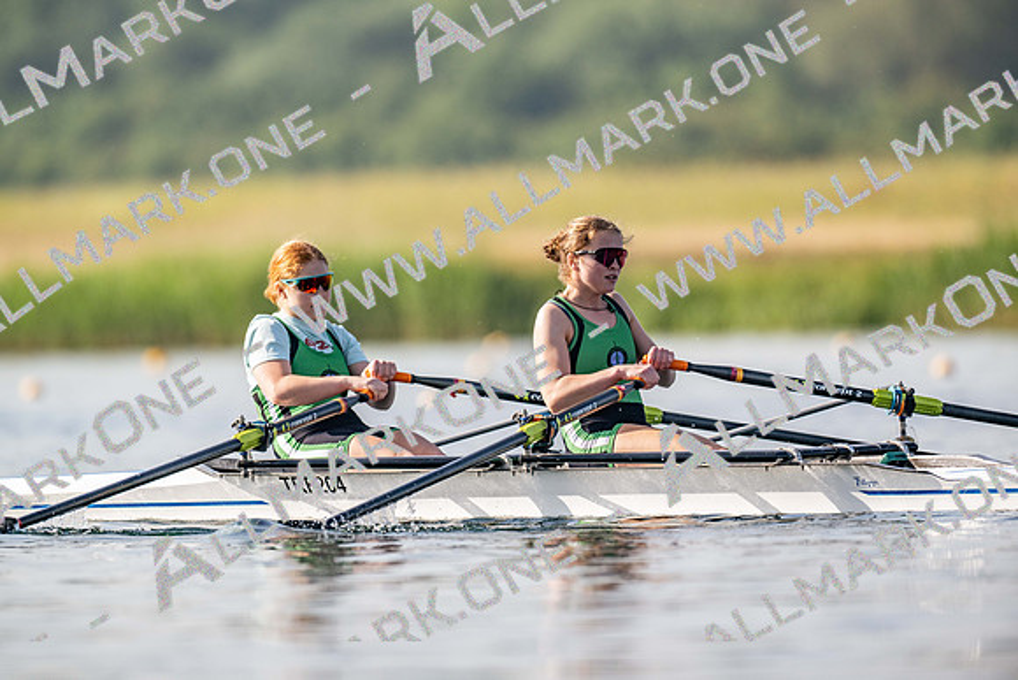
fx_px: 16970
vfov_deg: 2.3
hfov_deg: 3.4
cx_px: 509
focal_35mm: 600
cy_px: 340
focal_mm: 600
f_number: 5
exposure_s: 1/2500
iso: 250
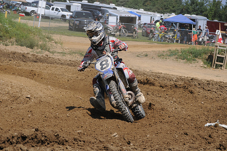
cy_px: 76
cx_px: 114
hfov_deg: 13.1
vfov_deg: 8.7
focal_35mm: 158
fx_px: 992
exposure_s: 1/1600
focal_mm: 105
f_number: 9
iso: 400
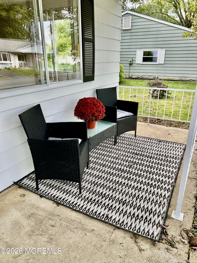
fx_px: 197
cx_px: 98
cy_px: 132
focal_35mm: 26
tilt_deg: -20.0
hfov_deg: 53.1
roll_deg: +0.7
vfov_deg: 67.3
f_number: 1.5
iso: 50
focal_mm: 5.7
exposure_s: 1/499
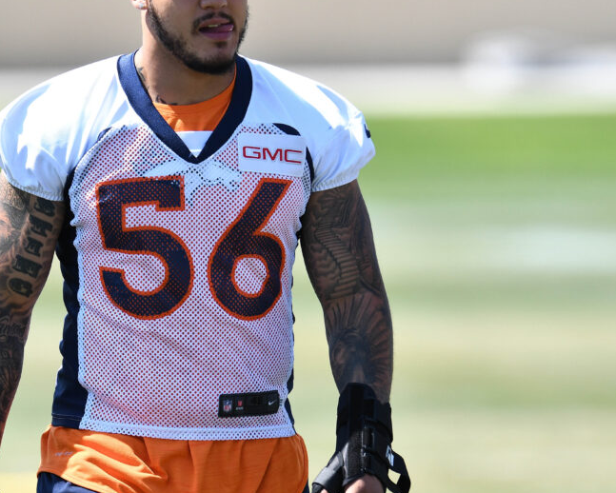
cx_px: 227
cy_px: 197
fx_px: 16249
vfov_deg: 1.7
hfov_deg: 2.2
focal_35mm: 891
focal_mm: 400
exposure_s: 1/2000
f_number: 4.5
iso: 400
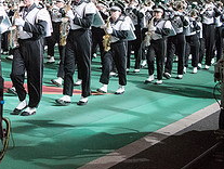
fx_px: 506
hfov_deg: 21.9
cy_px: 3
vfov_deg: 18.5
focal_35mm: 78
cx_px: -83
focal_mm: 29
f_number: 2.8
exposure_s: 1/1250
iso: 8000
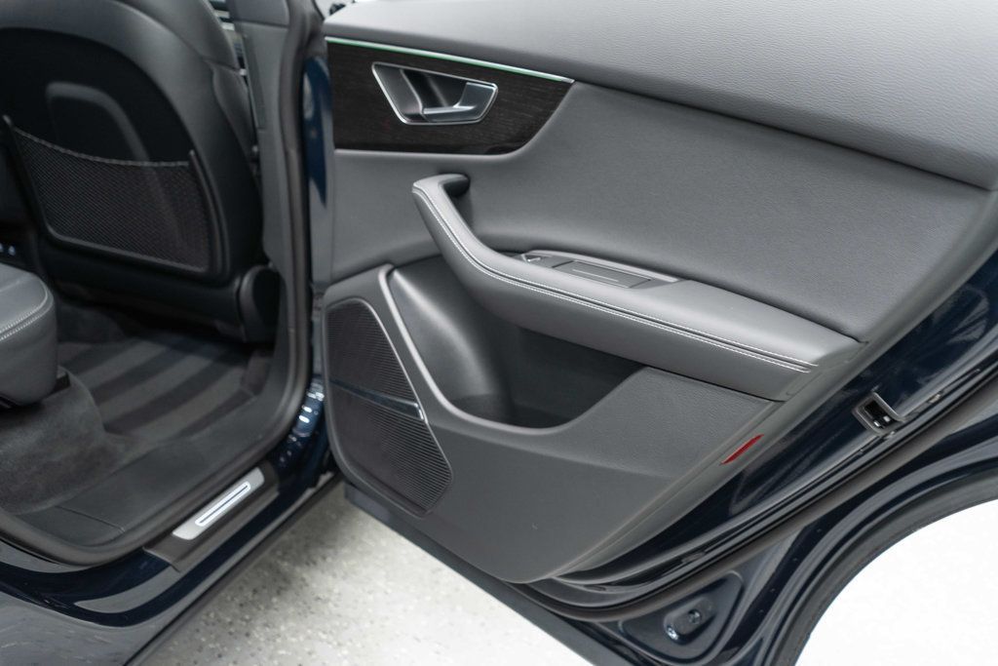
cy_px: 333
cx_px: 499
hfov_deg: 65.5
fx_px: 776
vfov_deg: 46.4
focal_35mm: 28
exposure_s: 1/50
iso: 1250
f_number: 3.2
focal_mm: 28
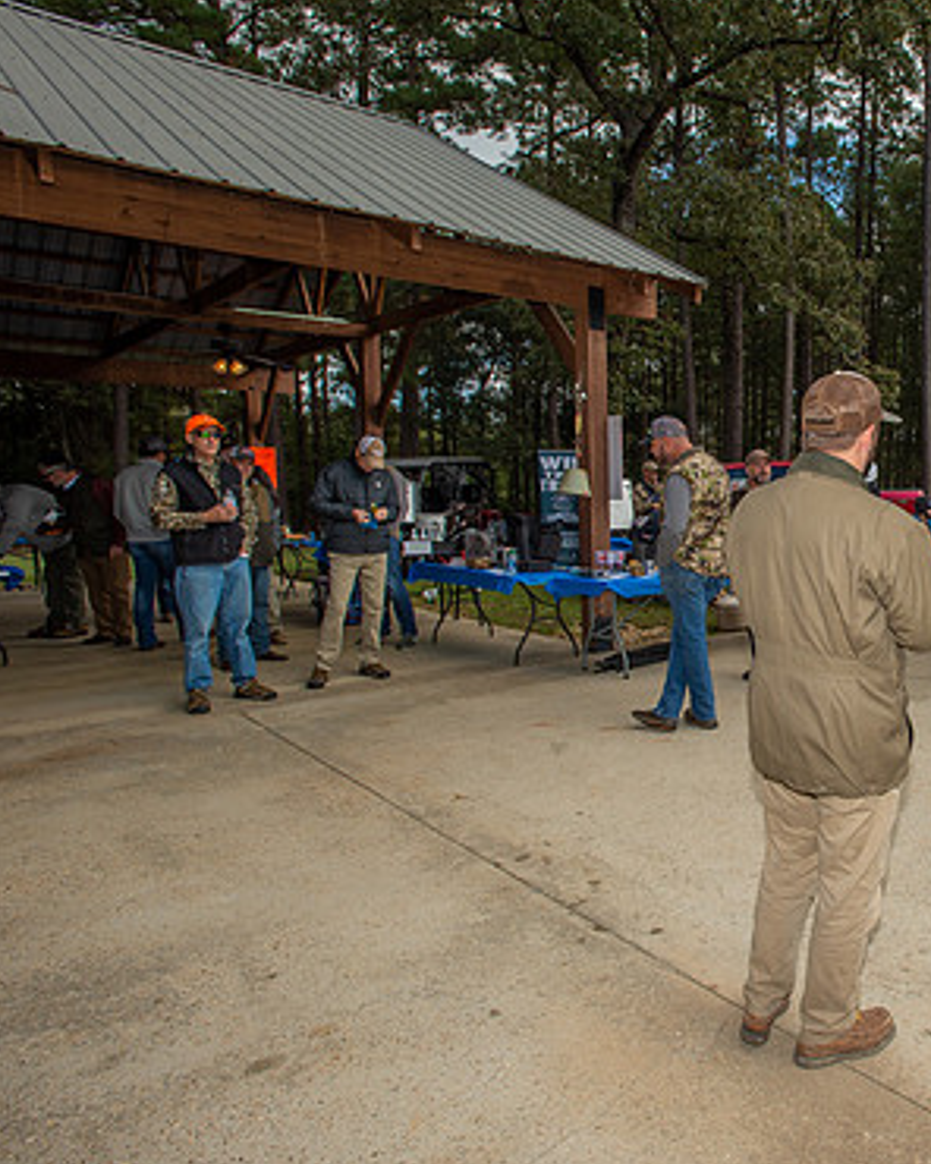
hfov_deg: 50.0
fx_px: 861
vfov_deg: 68.1
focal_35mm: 25
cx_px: 849
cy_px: 595
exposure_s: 1/250
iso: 200
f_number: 10
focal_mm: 17
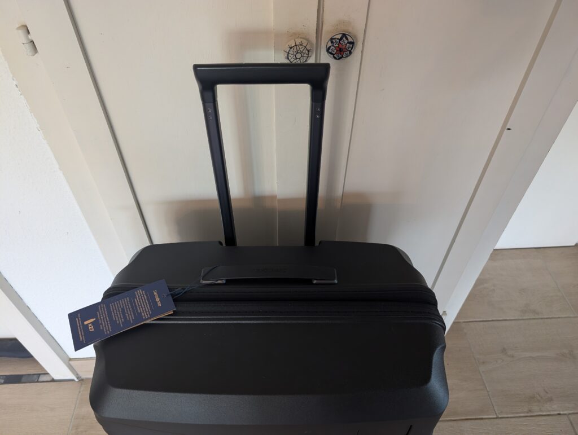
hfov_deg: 71.5
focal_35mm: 24
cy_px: 218
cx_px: 289
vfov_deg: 56.9
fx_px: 401
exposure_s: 1/25
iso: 162
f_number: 1.68
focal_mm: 6.9
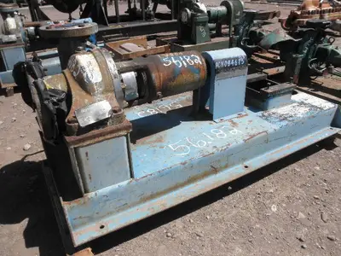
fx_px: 276
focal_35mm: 28
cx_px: 170
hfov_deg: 63.4
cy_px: 128
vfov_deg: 49.7
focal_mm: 5
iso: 64
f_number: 8.5
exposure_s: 1/160
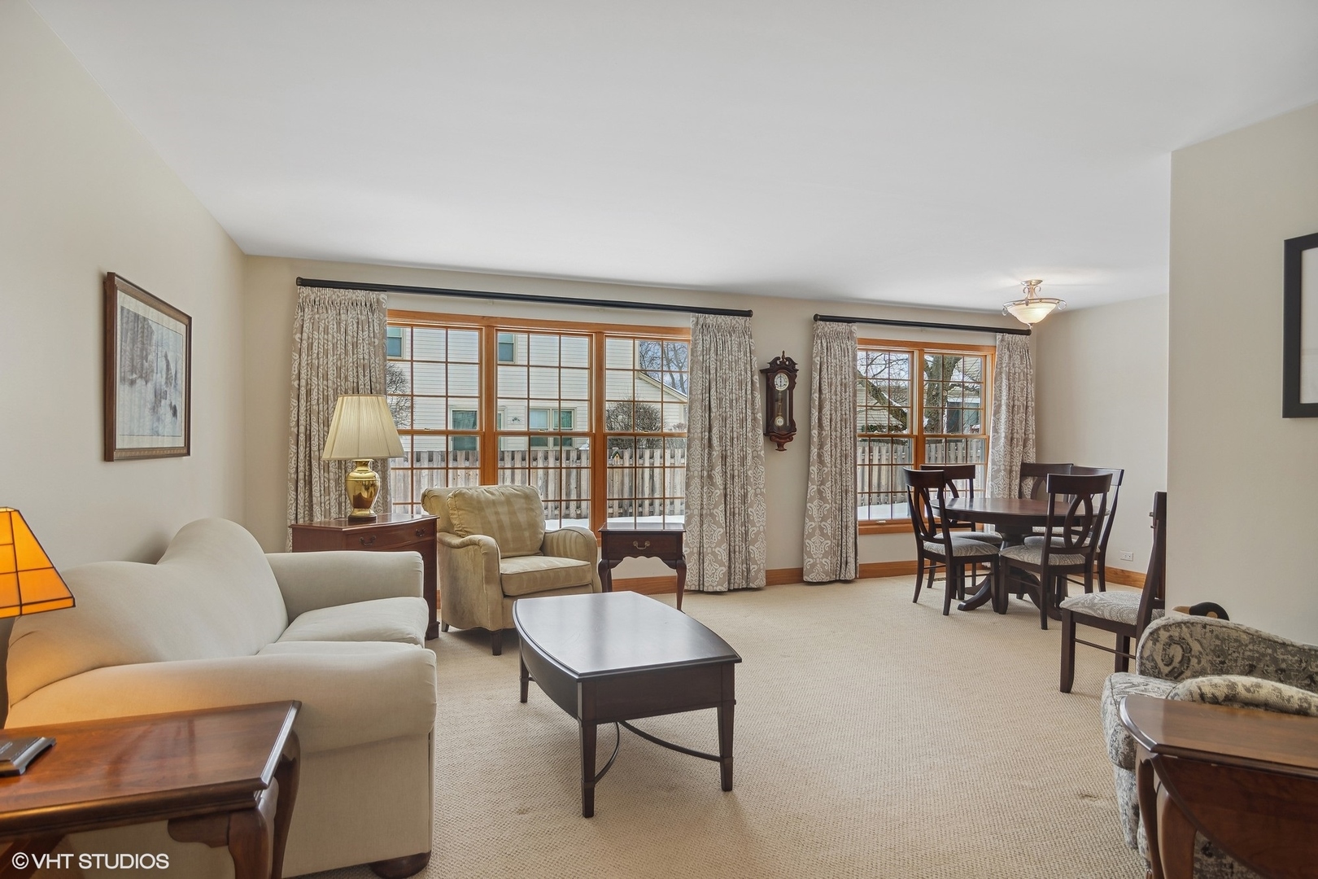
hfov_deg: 90.0
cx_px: 659
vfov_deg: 67.4
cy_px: 440
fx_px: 659
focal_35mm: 18
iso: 200
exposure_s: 1/30
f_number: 8
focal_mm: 12
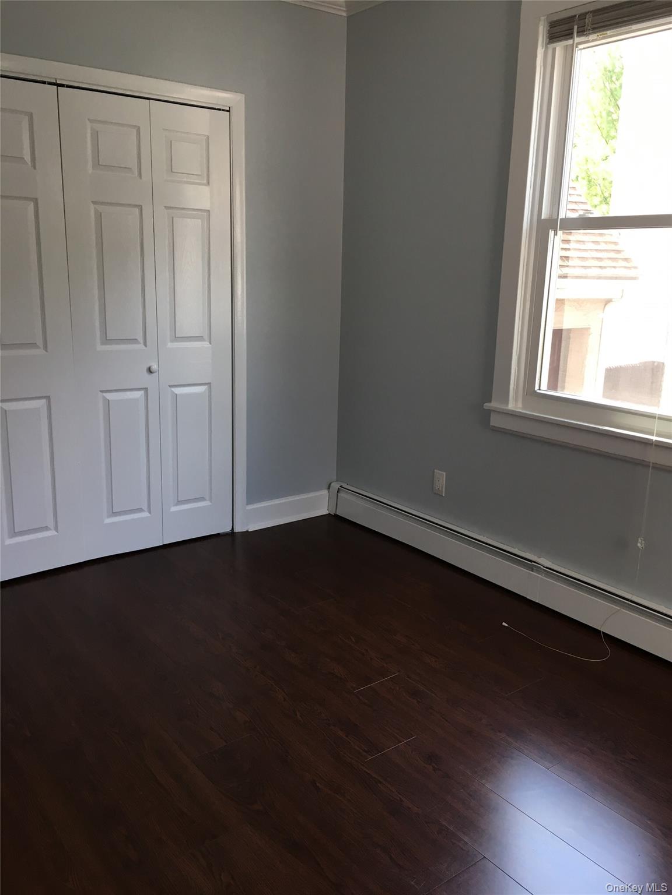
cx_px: 336
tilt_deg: -11.6
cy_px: 448
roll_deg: -0.6
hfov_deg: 48.2
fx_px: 751
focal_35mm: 29
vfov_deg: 61.7
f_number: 2.2
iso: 25
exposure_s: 1/40
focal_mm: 4.15
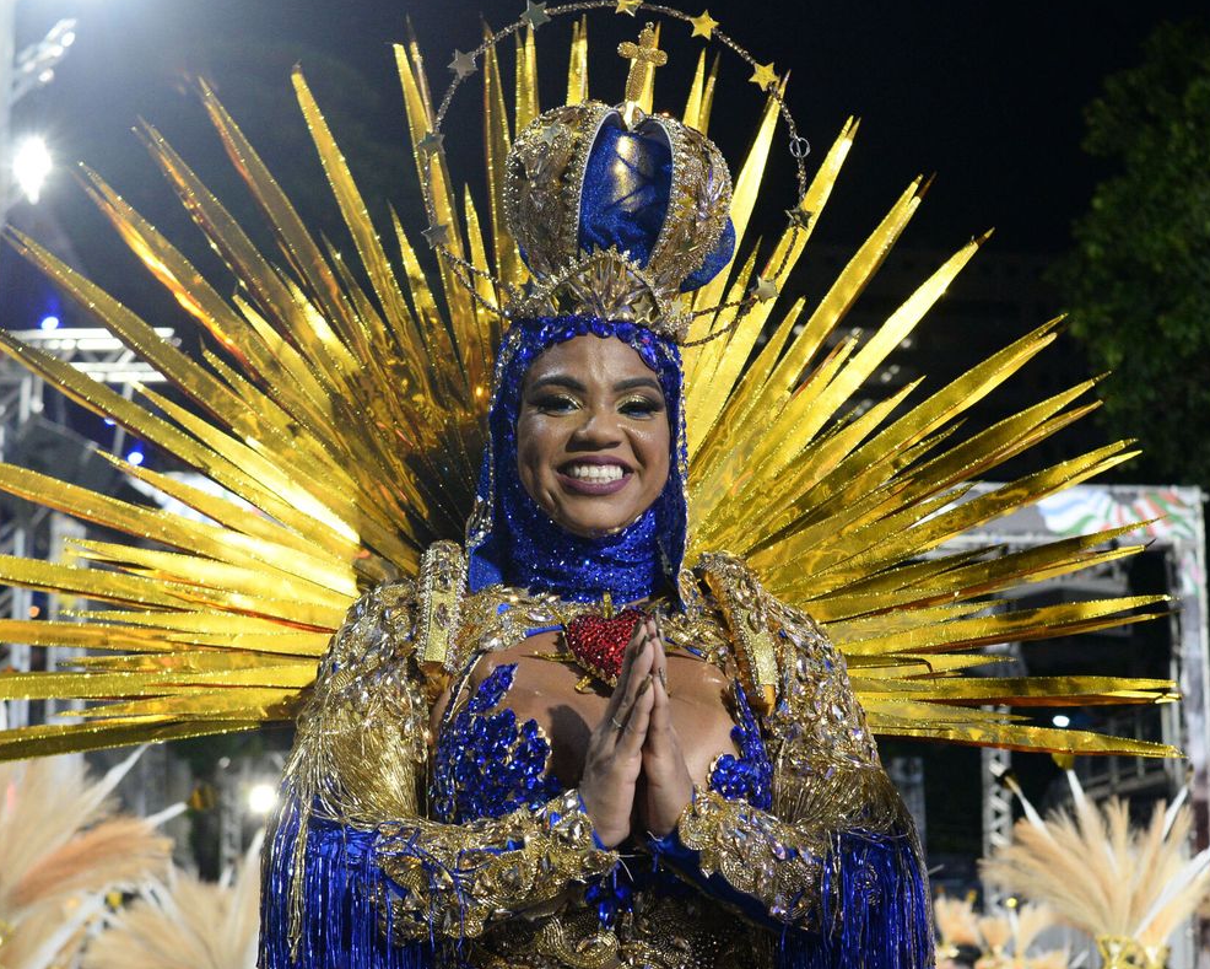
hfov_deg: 45.7
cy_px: 481
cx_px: 547
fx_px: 1433
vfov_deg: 37.3
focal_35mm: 40
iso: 2500
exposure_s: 1/160
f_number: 4
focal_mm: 35
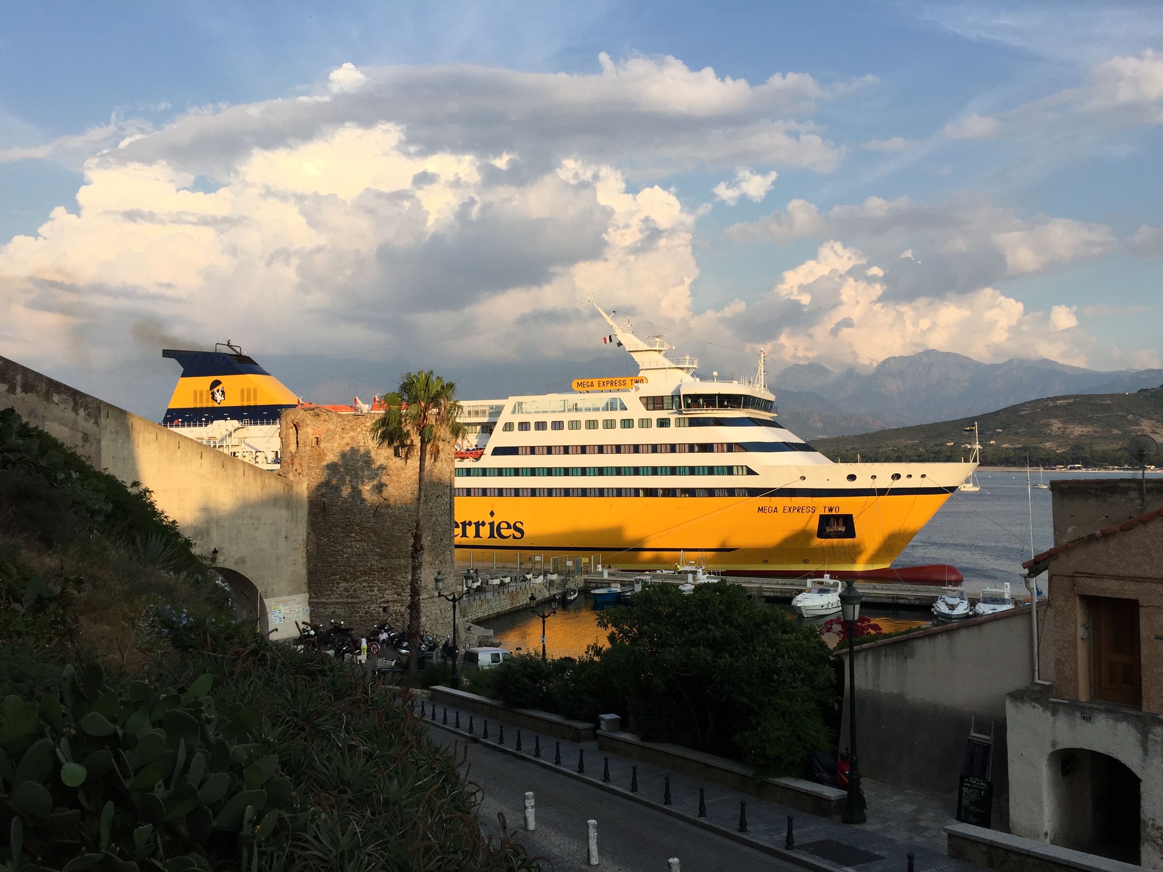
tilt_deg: +1.5
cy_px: 436
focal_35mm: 29
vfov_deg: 48.2
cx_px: 582
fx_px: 974
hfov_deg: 61.7
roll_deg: -0.8
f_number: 2.2
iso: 32
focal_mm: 4.15
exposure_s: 1/1163
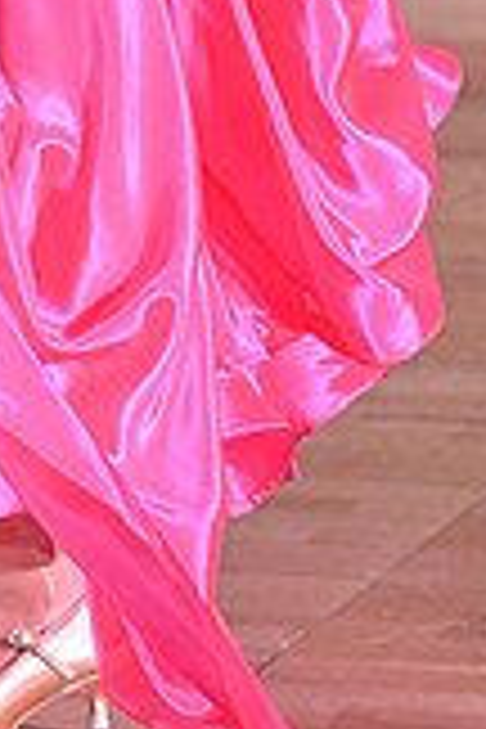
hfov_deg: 3.6
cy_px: -450
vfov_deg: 5.4
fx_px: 7634
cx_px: -182
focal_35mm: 377
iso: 5000
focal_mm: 105
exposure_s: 1/400
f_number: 4
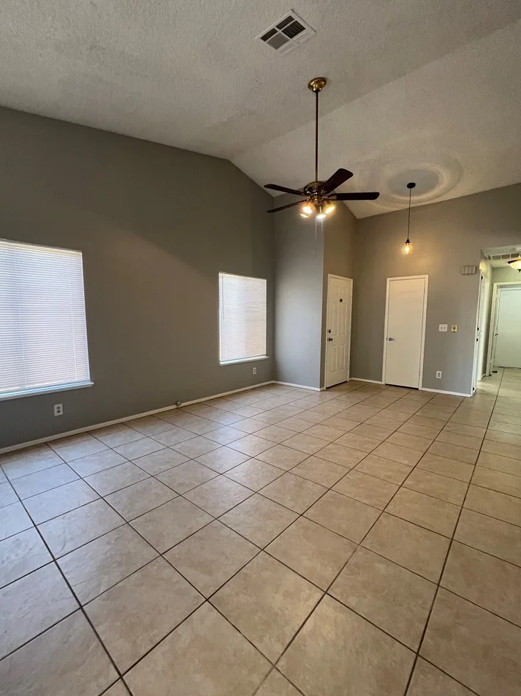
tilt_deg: -6.4
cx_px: 257
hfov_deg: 85.7
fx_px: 281
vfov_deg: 102.1
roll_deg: -0.5
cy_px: 351
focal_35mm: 14
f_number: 1.8
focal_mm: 1.57
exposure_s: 1/60
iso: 160
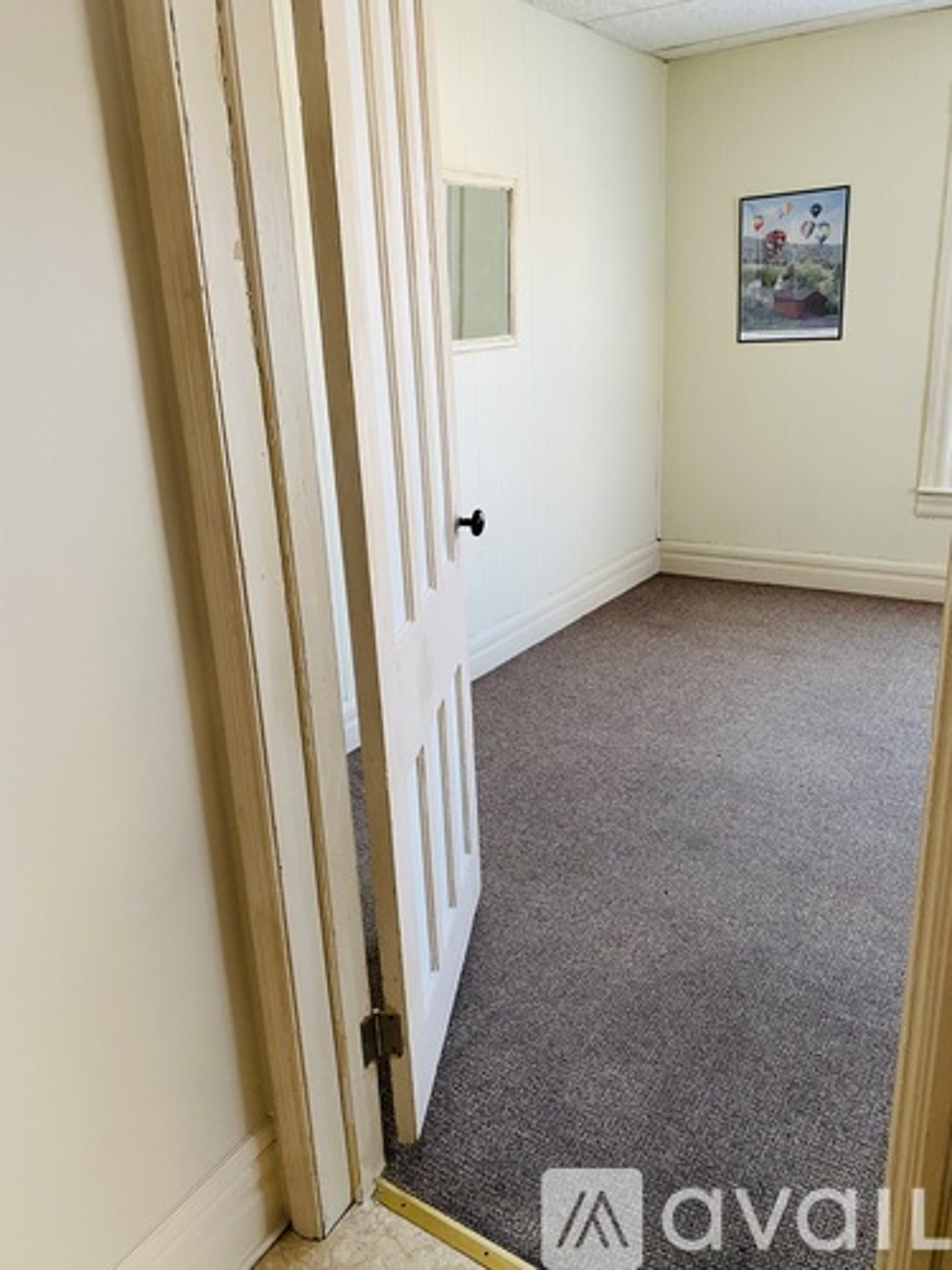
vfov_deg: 67.3
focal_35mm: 26
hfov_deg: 53.1
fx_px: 953
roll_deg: +3.9
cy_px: 635
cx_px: 476
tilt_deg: -16.8
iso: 125
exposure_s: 1/60
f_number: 1.8
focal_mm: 4.25
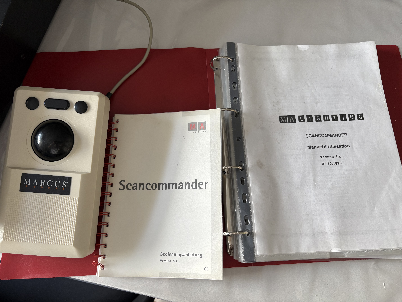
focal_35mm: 26
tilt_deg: -72.1
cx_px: 201
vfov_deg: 53.1
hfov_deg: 67.3
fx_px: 302
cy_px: 151
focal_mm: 5.96
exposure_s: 1/89
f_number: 1.6
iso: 125
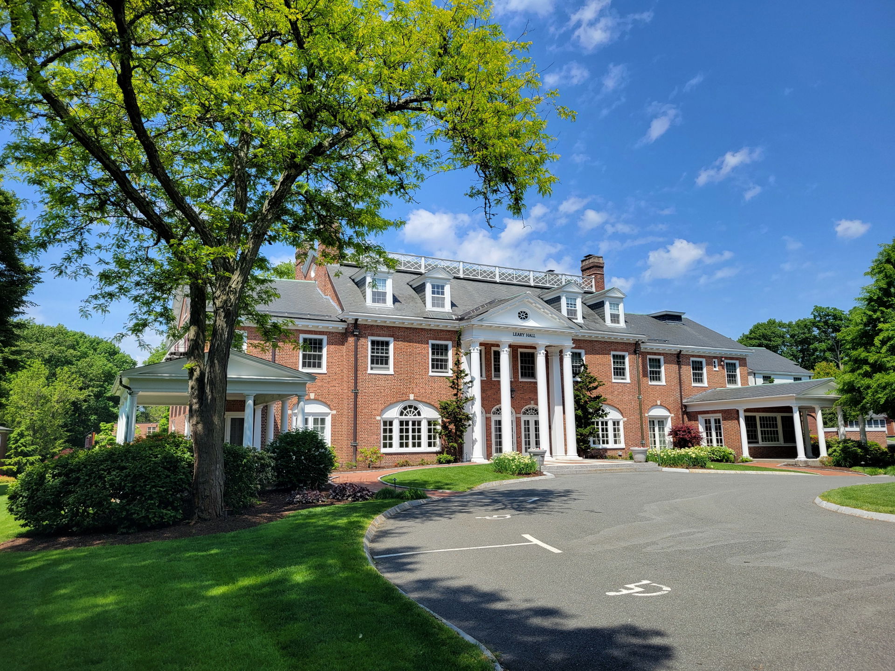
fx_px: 672
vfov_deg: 53.1
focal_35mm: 26
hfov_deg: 67.3
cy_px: 336
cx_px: 448
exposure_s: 1/1742
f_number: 1.8
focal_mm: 5.4
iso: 40
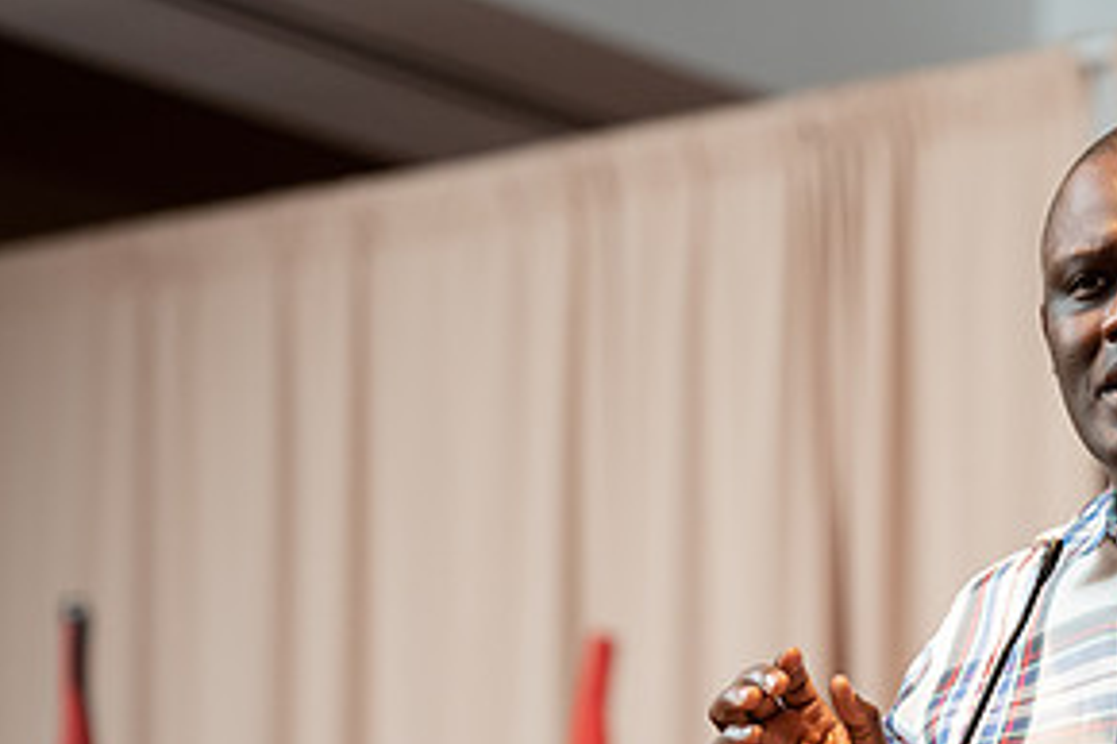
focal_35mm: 270
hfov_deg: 7.6
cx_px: 1113
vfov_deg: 5.1
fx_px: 8372
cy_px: 711
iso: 1250
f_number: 3.2
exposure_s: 1/200
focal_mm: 135
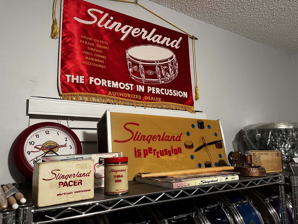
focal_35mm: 26
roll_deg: +1.7
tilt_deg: +10.0
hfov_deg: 67.3
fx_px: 224
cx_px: 149
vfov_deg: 53.1
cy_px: 112
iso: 400
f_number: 1.6
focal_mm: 5.1
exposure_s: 1/40
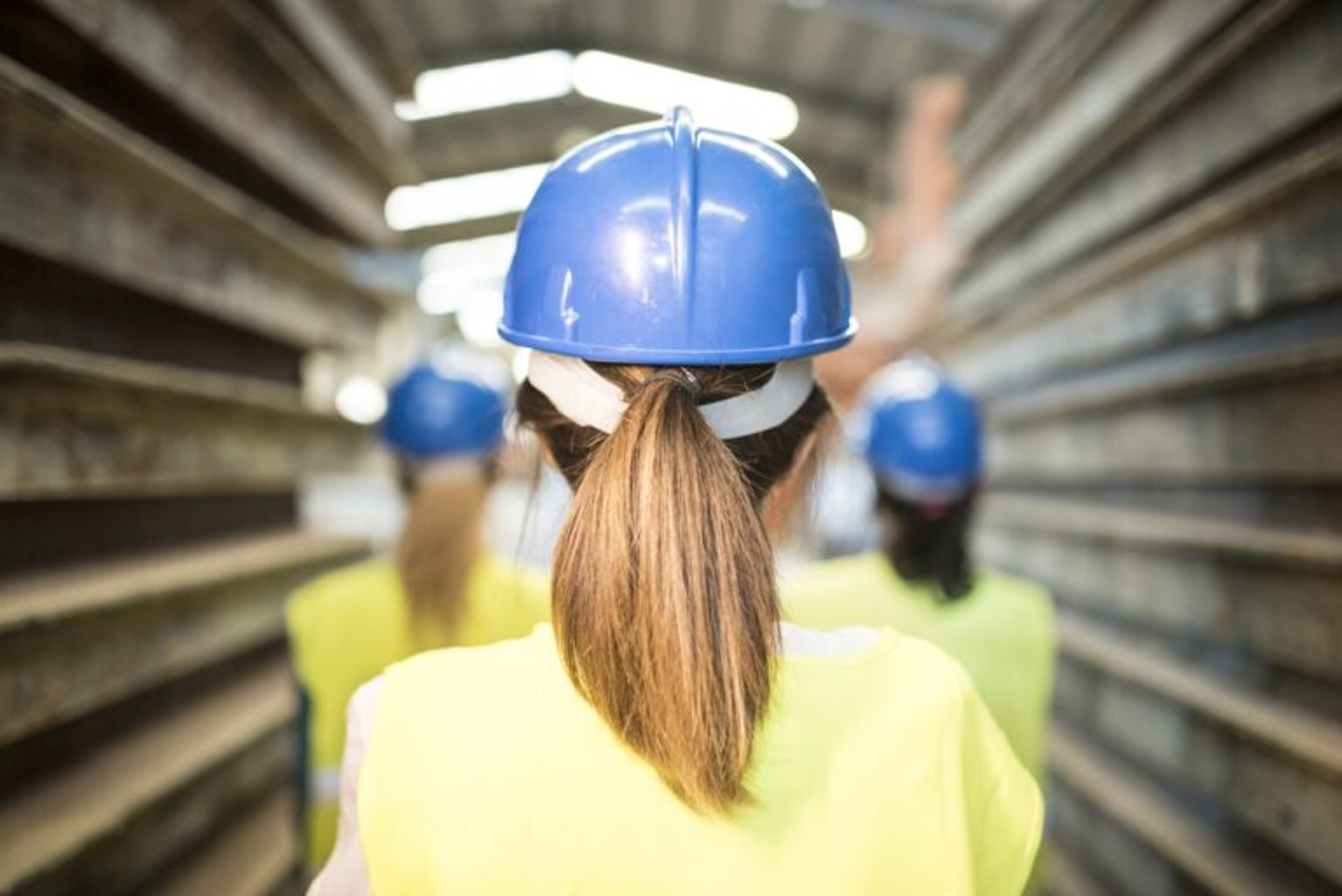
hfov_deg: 54.4
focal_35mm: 35
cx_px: 671
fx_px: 1305
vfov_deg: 37.9
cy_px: 448
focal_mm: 35
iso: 2000
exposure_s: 1/160
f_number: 1.4
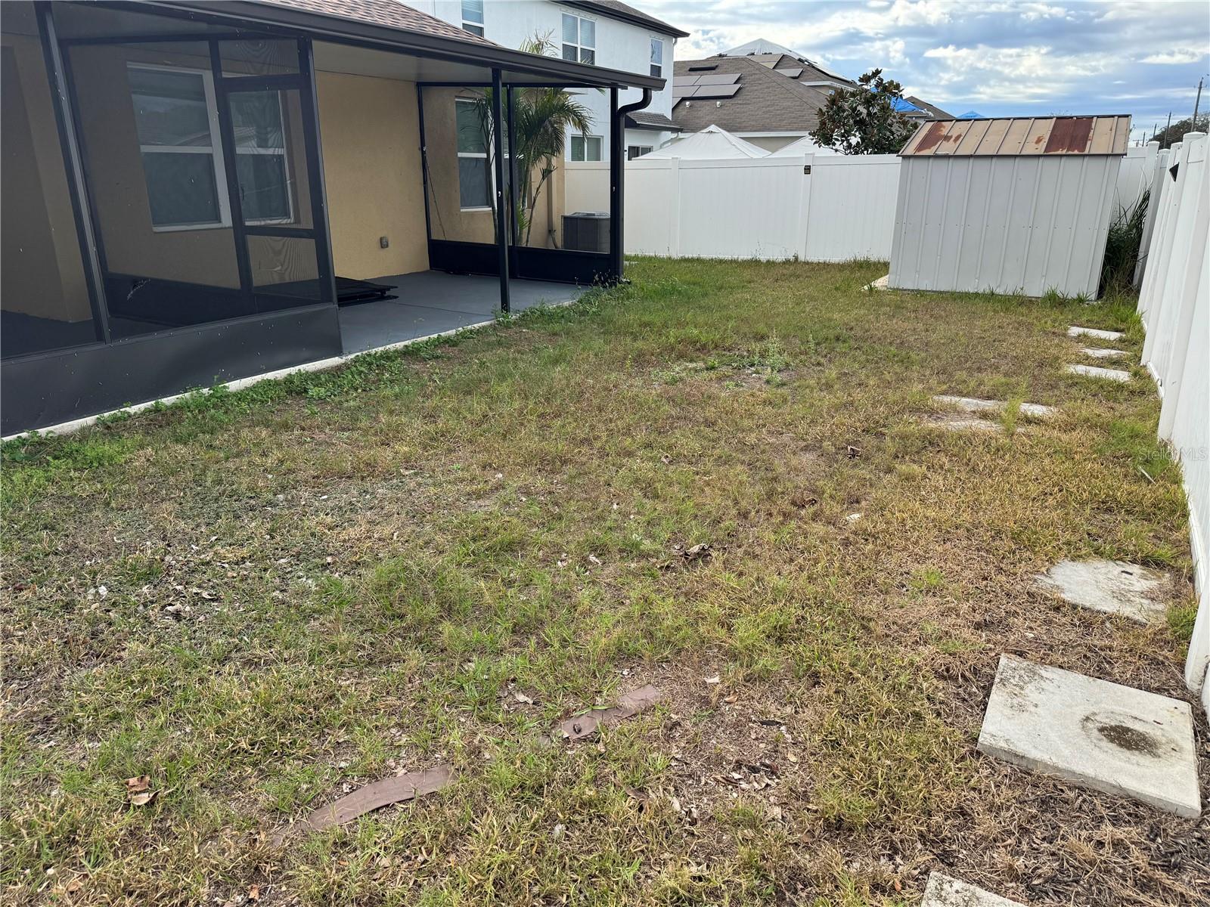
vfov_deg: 56.8
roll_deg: -0.8
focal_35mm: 24
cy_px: 454
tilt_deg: -20.3
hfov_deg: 71.6
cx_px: 605
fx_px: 839
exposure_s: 1/1151
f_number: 1.78
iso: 80
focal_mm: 6.76
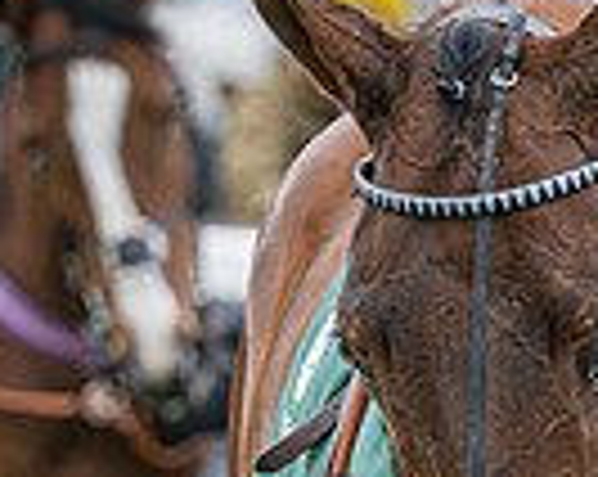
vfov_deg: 1.3
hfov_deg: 1.6
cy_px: 534
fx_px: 21384
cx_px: 1051
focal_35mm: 1210
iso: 400
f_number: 4.5
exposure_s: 1/1000
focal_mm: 165
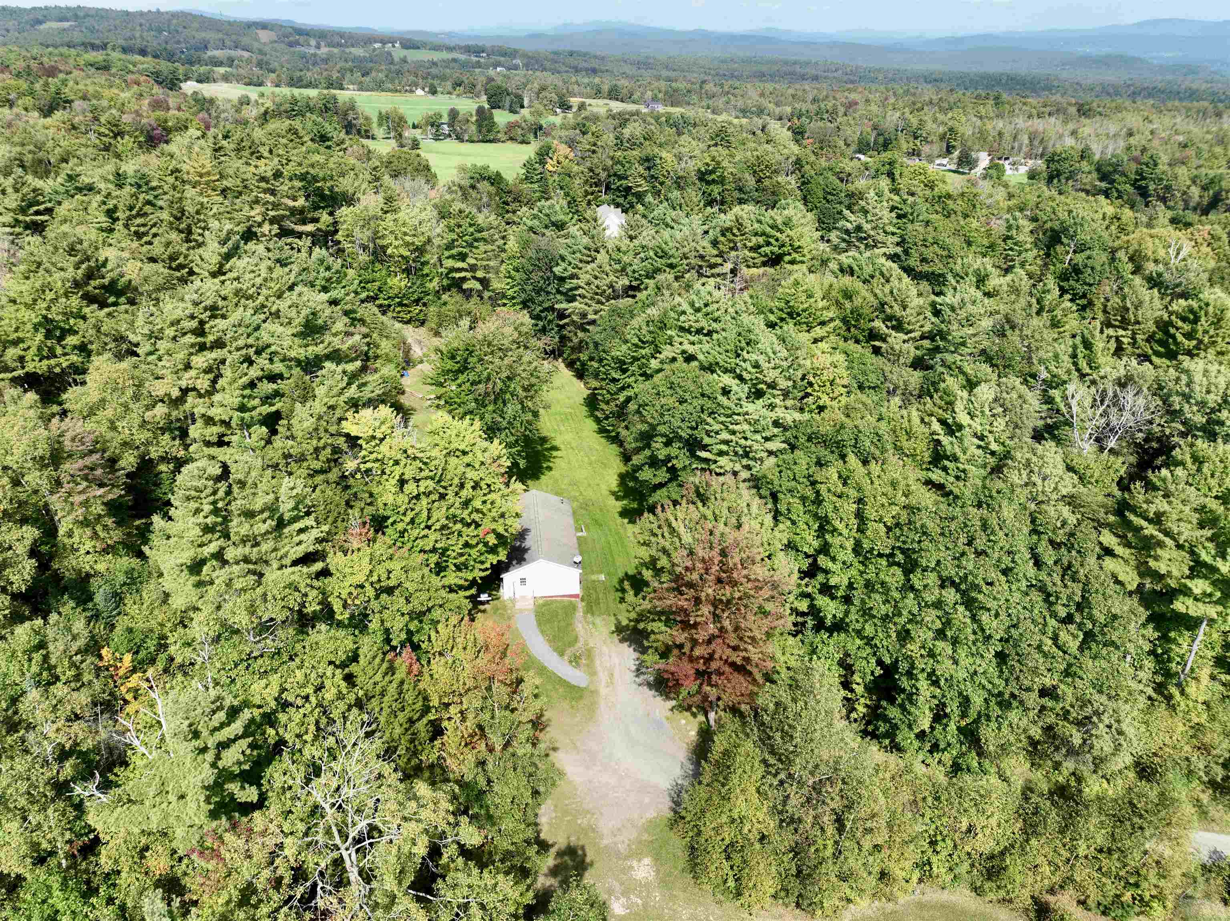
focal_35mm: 24
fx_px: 852
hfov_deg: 71.6
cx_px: 615
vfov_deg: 56.8
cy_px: 460
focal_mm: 12.29
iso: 100
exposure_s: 1/1000
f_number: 2.8
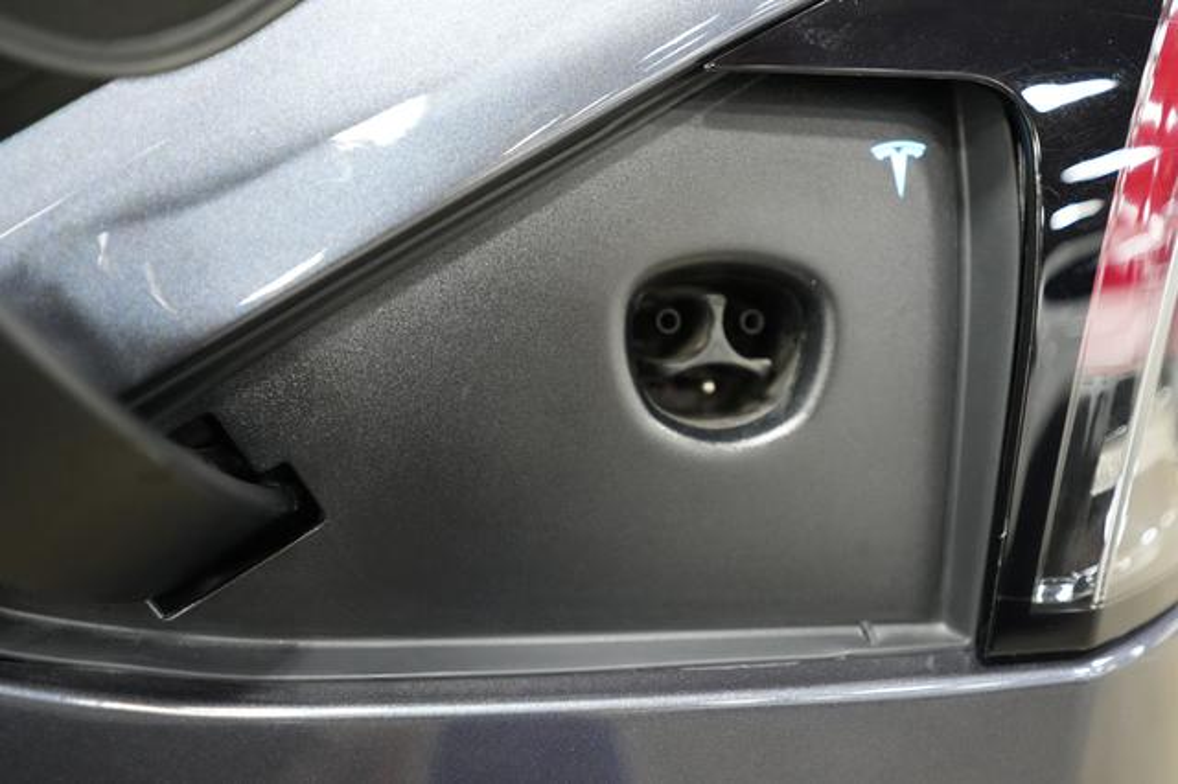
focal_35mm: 28
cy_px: 392
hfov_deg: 65.5
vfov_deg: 46.4
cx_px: 589
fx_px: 916
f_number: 2.8
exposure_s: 1/320
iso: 5000
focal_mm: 28
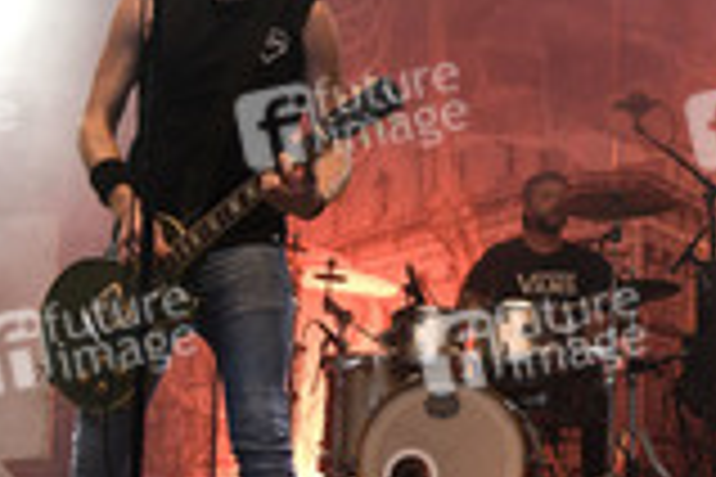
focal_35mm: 108
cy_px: 230
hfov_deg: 18.0
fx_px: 2148
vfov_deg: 12.7
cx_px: 862
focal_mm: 38
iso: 1250
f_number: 3.5
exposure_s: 1/500
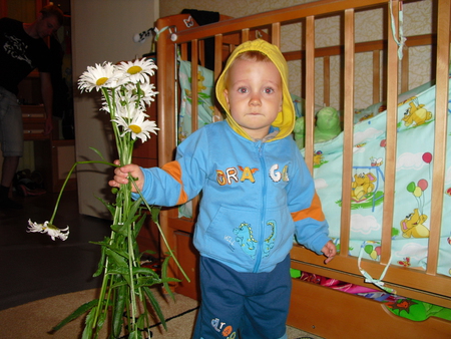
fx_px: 469
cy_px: 170
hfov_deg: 51.3
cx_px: 226
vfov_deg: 39.7
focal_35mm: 36
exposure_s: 1/60
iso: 100
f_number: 3.1
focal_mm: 6.3
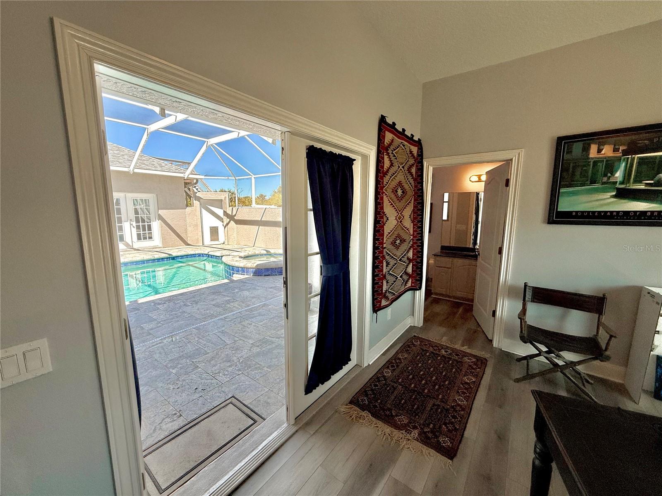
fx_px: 268
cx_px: 331
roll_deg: -0.8
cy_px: 248
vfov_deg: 85.7
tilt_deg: -7.9
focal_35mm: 14
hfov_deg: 102.1
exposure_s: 1/236
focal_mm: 2.22
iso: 50
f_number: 2.2
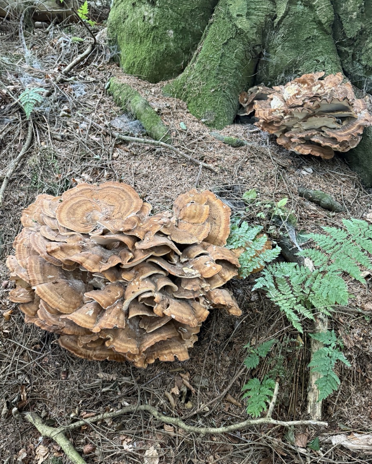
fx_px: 358
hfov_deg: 54.9
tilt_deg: -34.5
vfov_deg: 65.9
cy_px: 254
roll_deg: -1.5
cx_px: 191
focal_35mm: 26
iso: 640
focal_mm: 6.76
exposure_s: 1/60
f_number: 1.78
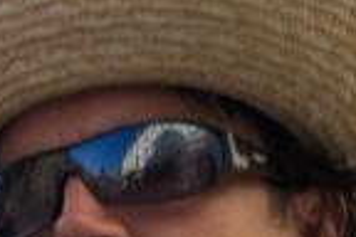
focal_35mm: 113
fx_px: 1117
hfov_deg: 17.1
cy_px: 209
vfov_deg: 12.0
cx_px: -103
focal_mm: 8
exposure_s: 1/250
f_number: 4.8
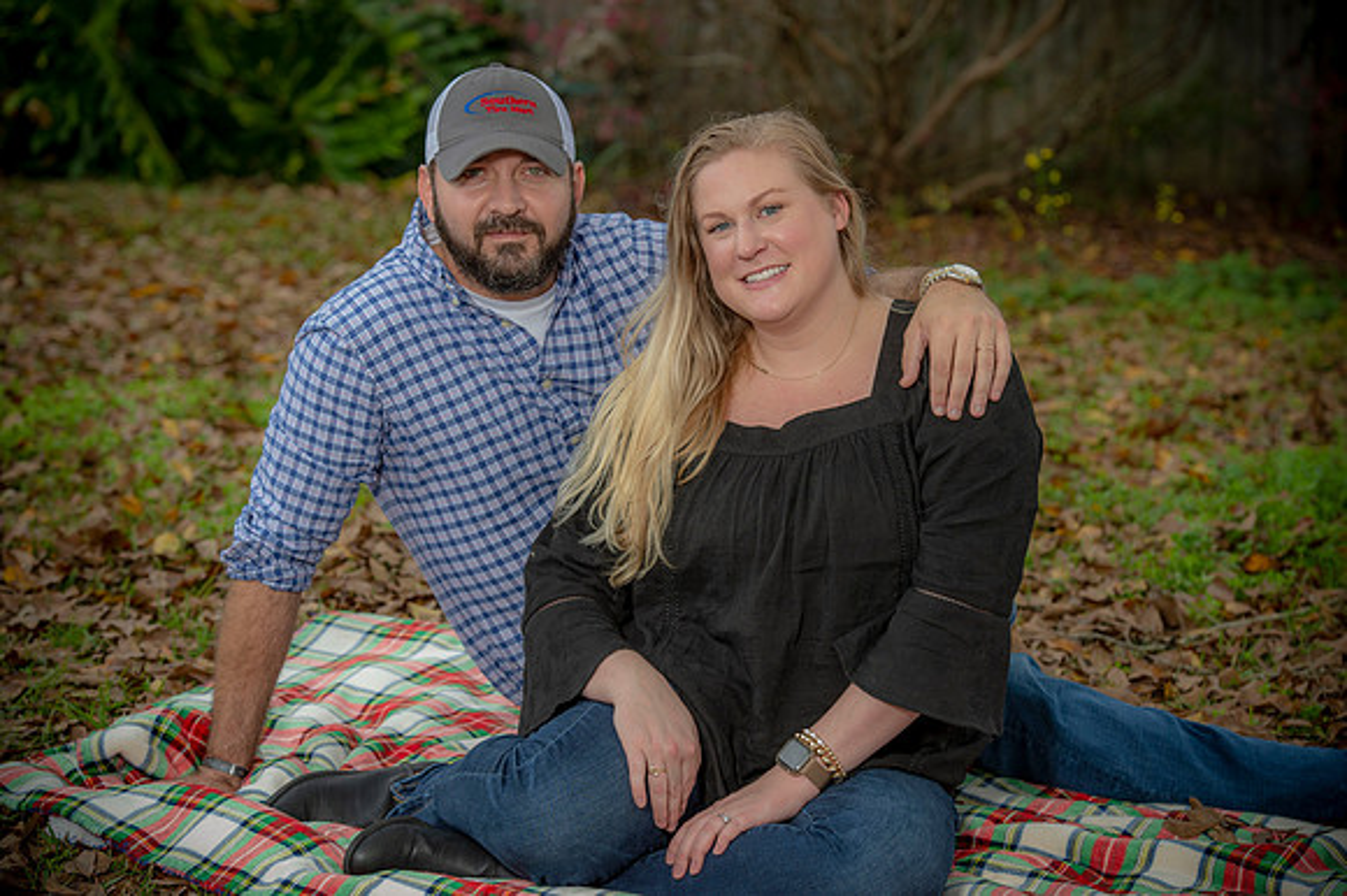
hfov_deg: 18.6
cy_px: 448
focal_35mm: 110
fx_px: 4113
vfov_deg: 12.4
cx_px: 674
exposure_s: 1/200
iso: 160
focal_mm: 110
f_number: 5
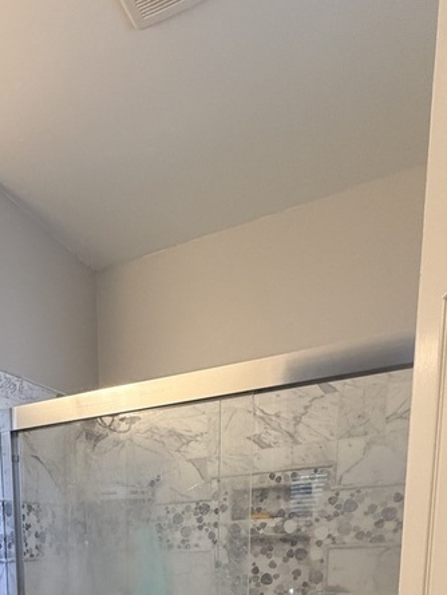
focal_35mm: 34
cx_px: 55
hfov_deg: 39.2
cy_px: 657
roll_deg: +2.4
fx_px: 585
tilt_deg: -9.5
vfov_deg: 42.3
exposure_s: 1/120
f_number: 2.2
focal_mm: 2.22
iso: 320
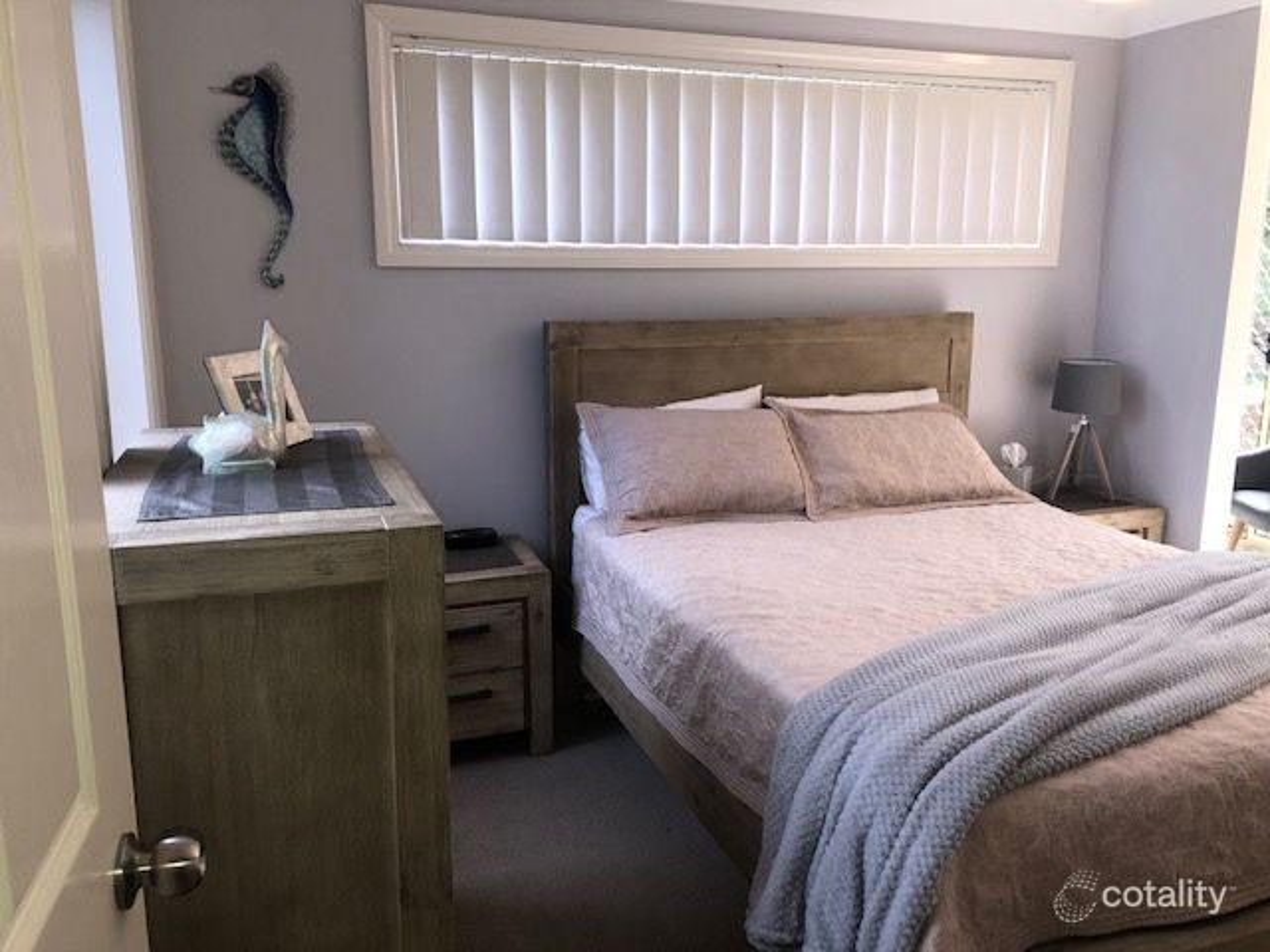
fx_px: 1027
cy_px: 476
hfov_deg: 63.4
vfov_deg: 49.7
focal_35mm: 28
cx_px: 635
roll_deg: -0.2
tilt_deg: -12.3
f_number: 1.8
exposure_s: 1/100
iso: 40
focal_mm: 3.99
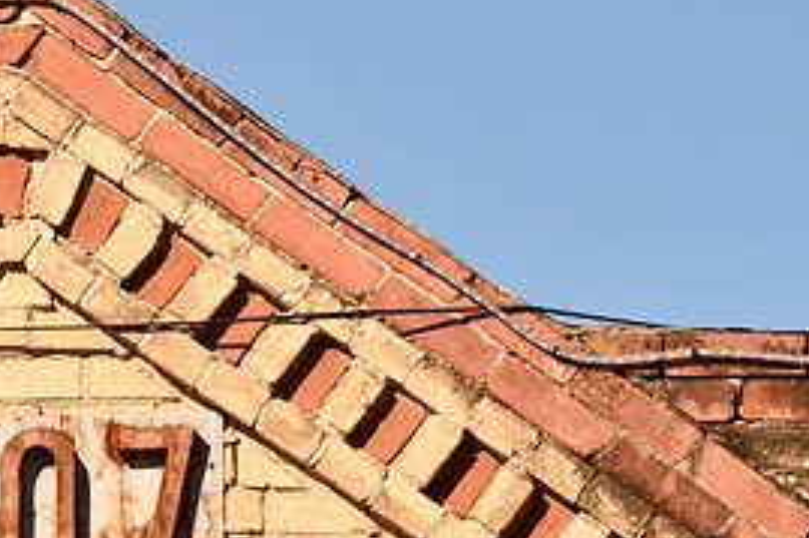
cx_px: 51
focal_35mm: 971
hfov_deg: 2.1
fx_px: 21806
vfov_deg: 1.4
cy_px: 476
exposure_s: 1/160
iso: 250
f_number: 22
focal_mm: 300
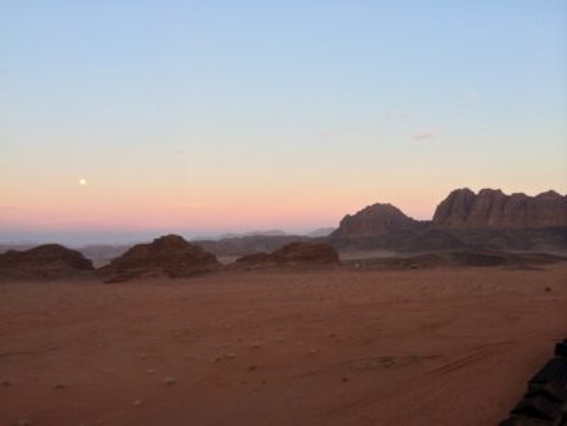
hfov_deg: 60.0
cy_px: 213
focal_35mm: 30
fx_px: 491
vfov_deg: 46.8
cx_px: 284
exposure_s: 1/60
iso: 40
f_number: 2.2
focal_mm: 4.12
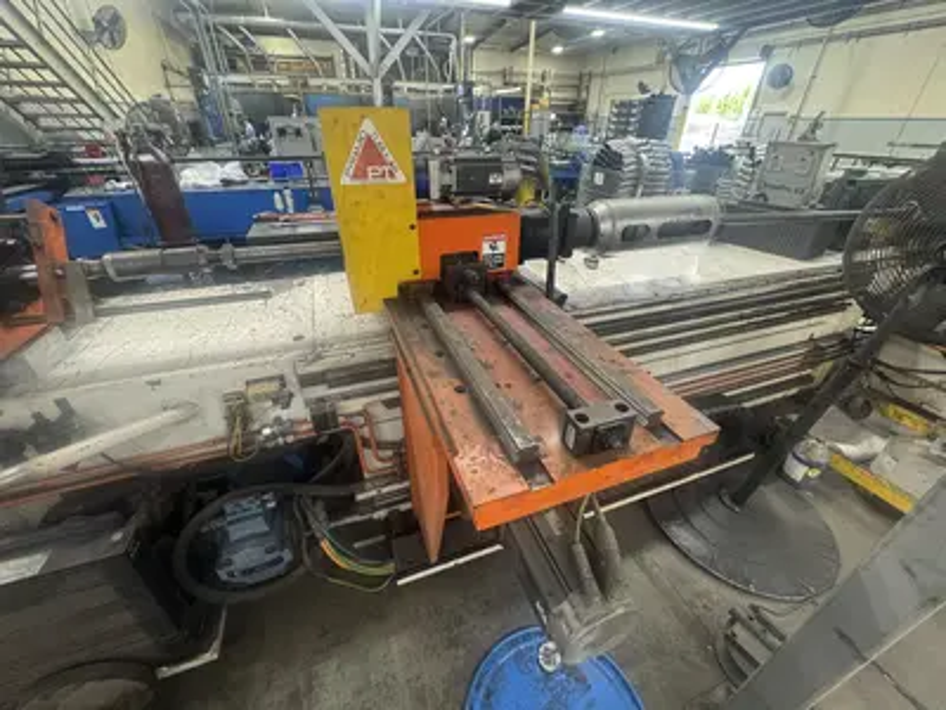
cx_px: 473
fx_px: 383
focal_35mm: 14
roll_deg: -0.8
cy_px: 355
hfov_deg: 102.1
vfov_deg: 85.7
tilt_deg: -32.7
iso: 200
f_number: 2.2
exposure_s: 1/60
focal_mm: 2.22
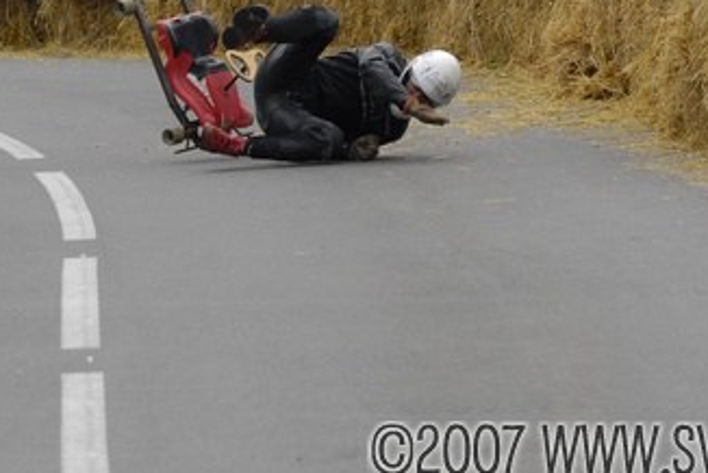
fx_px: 11928
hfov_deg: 3.4
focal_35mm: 606
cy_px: 50
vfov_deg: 2.3
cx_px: 358
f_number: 8
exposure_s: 1/1000
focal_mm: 200
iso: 400
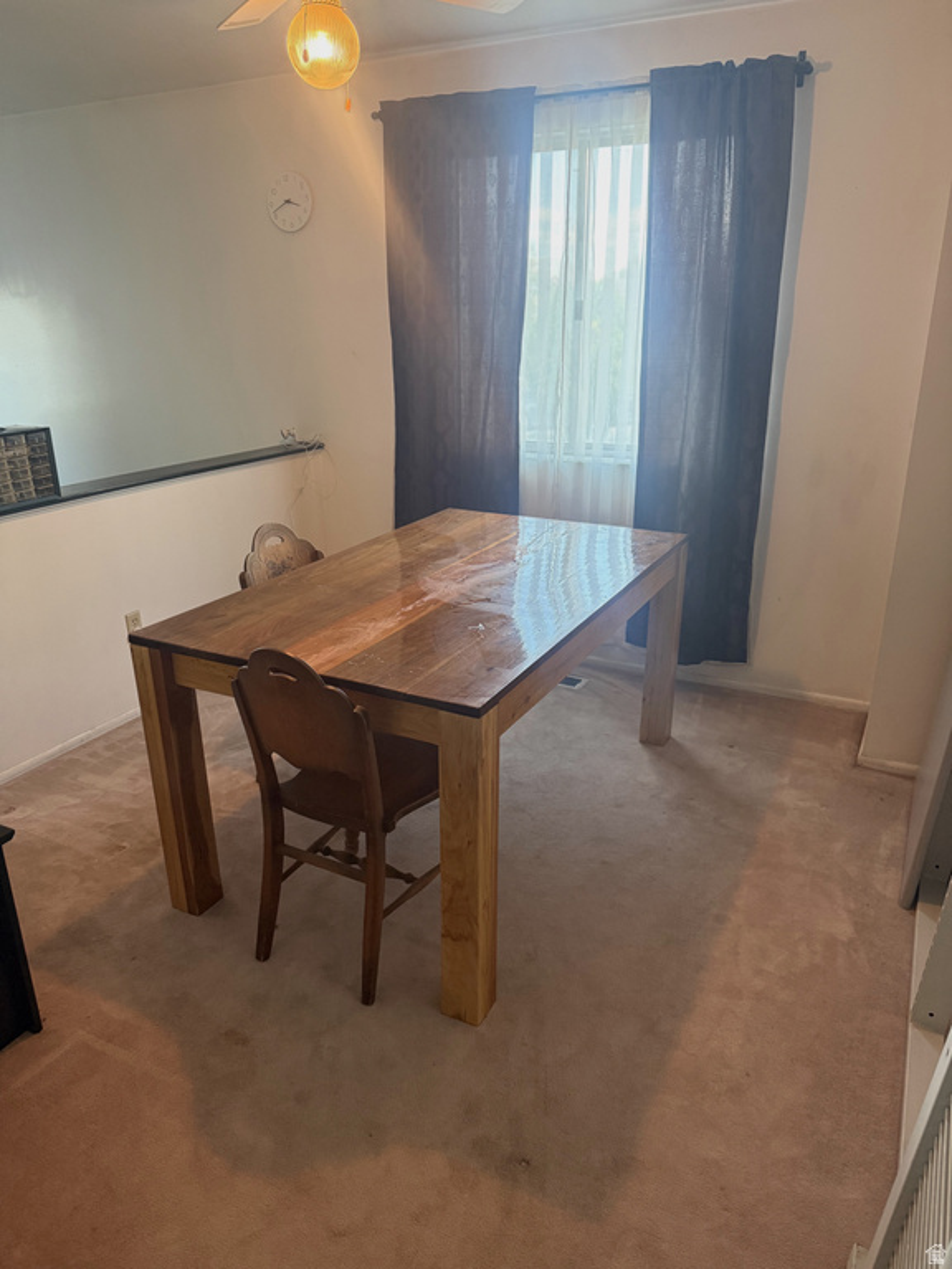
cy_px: 634
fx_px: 880
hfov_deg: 56.8
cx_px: 476
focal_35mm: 24
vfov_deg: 71.6
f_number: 1.78
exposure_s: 1/60
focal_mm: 6.76
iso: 400
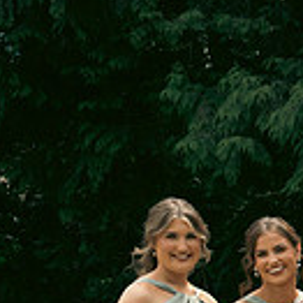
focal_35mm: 132
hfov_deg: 11.6
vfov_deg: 13.0
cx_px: 641
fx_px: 1307
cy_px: 337
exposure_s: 1/160
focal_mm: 35
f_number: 5
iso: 50
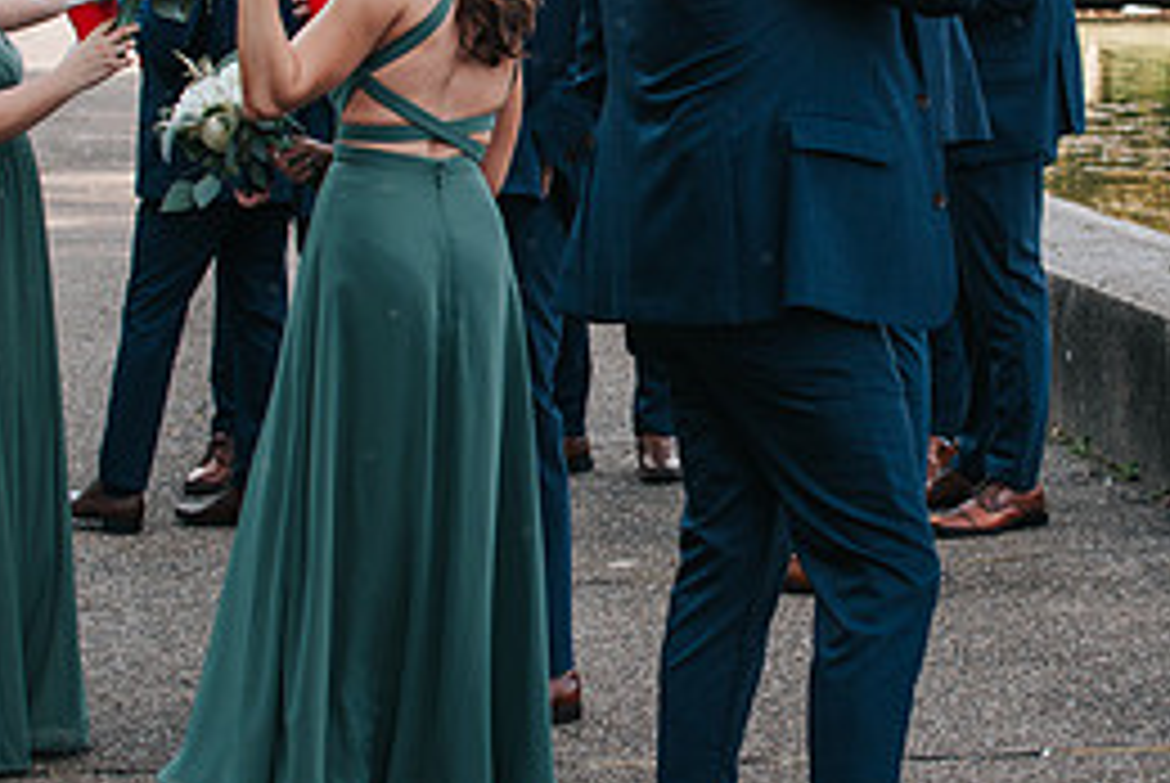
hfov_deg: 17.4
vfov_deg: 11.7
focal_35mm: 117
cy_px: 137
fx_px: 3807
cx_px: 788
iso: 100
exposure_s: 1/200
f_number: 3.5
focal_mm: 35
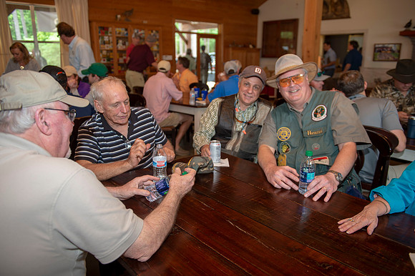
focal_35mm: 27
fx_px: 311
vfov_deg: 47.9
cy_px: 138
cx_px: 208
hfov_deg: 67.4
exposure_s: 1/60
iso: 250
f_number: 3.2
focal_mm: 27
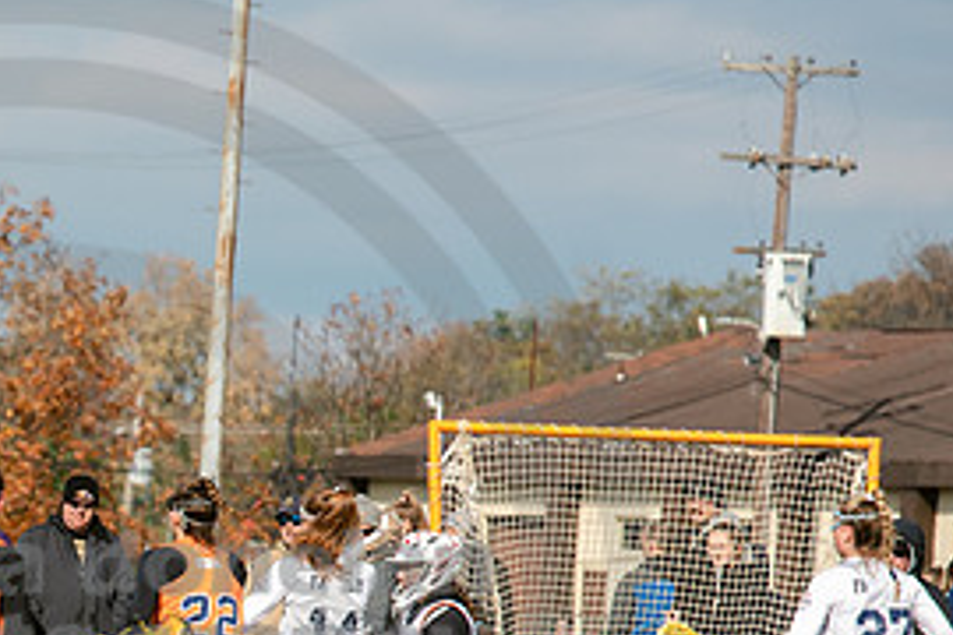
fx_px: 18529
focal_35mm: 700
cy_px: 814
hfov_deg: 2.9
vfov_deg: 2.0
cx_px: -371
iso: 250
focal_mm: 200
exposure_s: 1/1600
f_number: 5
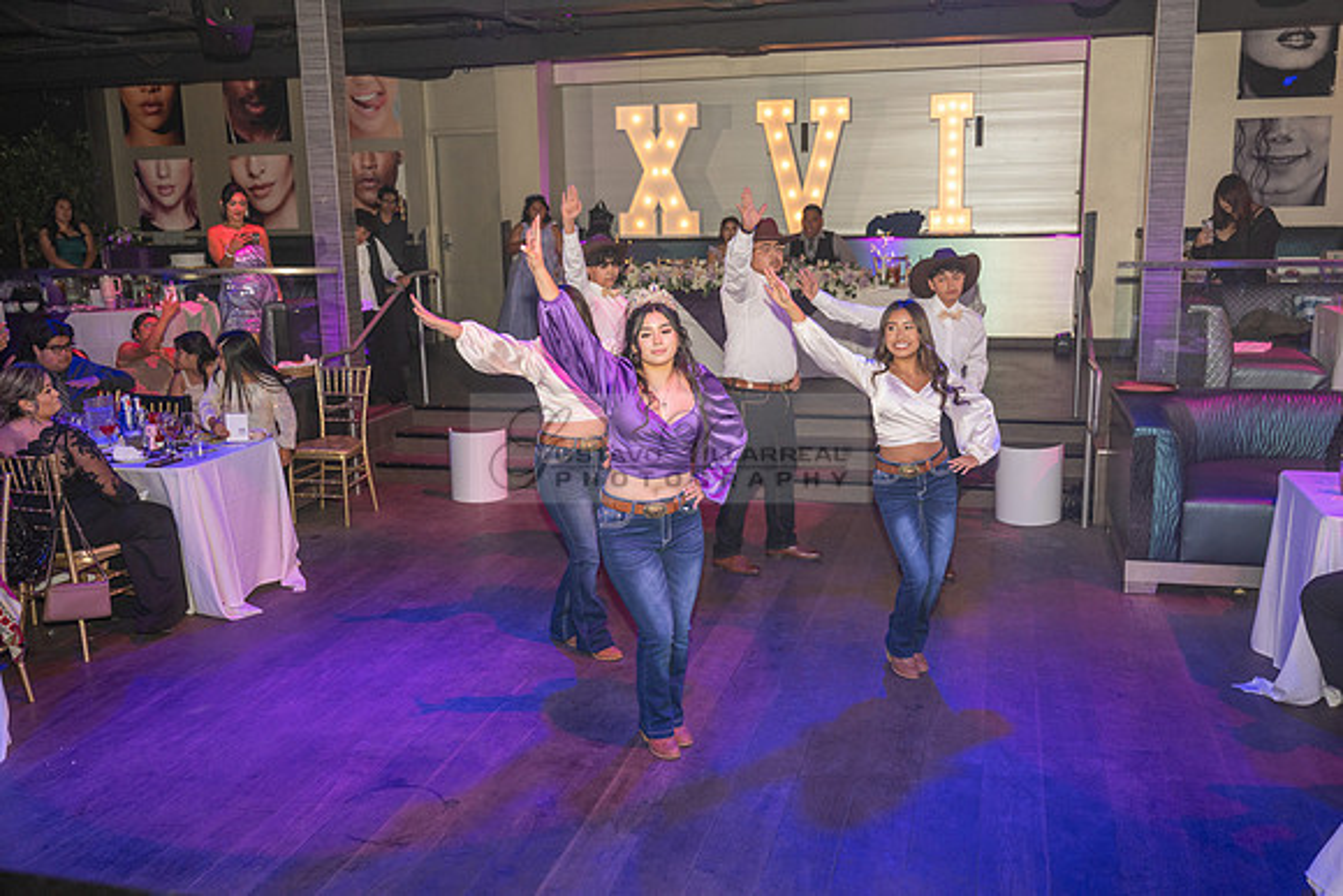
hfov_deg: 56.5
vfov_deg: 39.4
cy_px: 448
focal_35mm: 34
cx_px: 672
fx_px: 1250
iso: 1000
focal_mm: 33.5
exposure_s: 1/200
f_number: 4
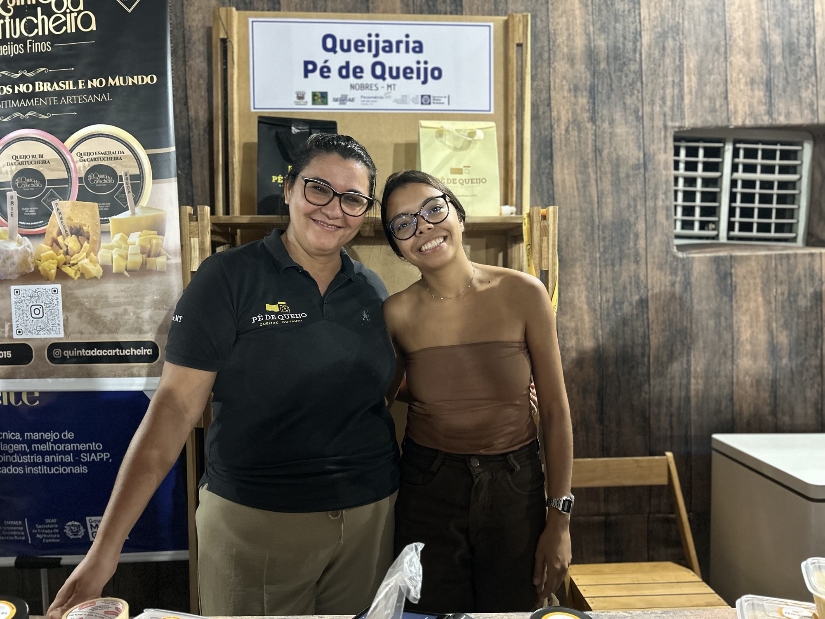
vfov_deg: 53.1
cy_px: 310
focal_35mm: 26
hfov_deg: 67.3
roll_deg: +1.4
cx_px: 412
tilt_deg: -2.5
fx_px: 620
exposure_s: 1/40
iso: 640
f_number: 1.5
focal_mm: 5.7
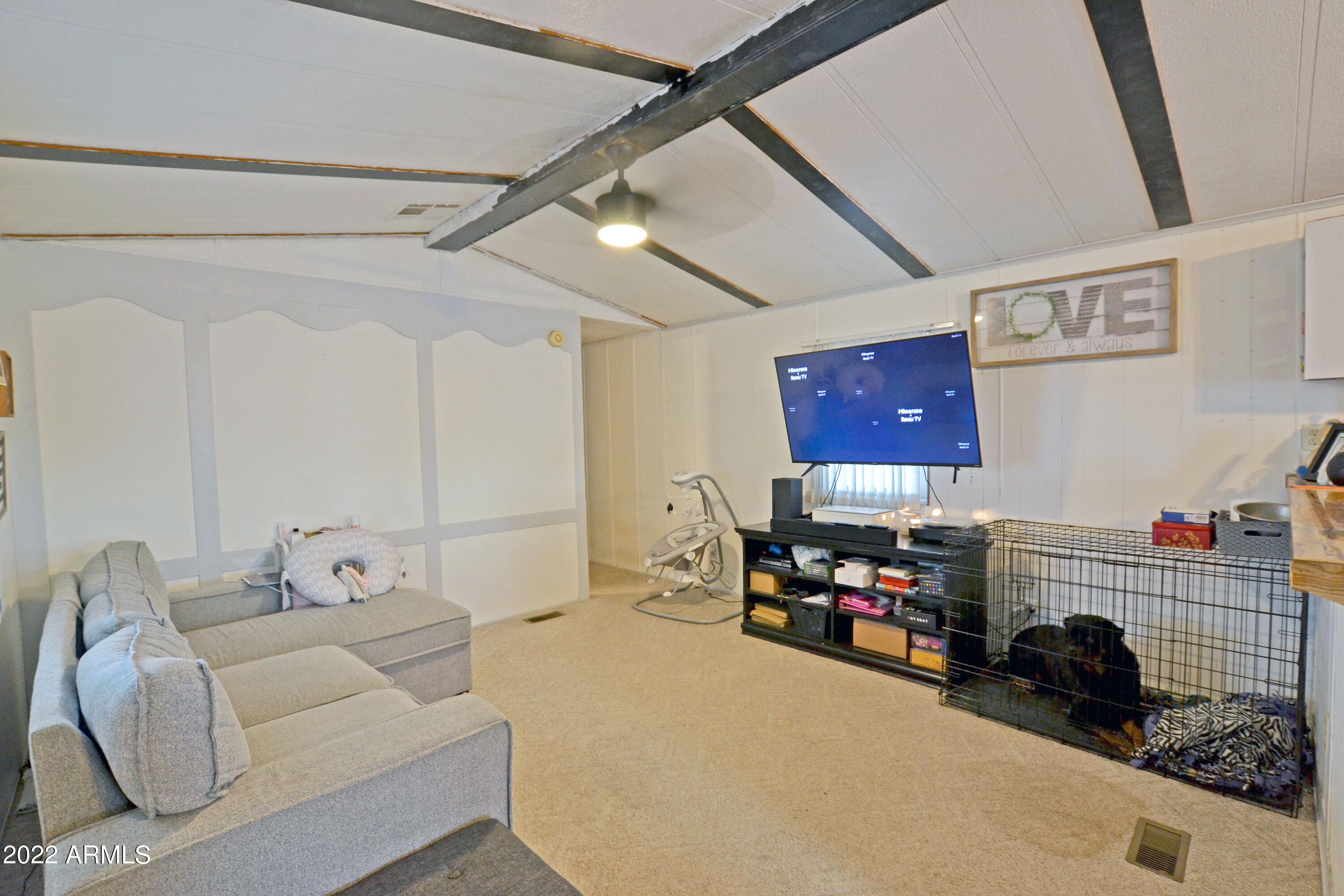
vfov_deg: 77.3
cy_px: 448
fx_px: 560
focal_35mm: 15
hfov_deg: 100.4
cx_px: 672
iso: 400
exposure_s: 1/5
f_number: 6.3
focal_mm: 10
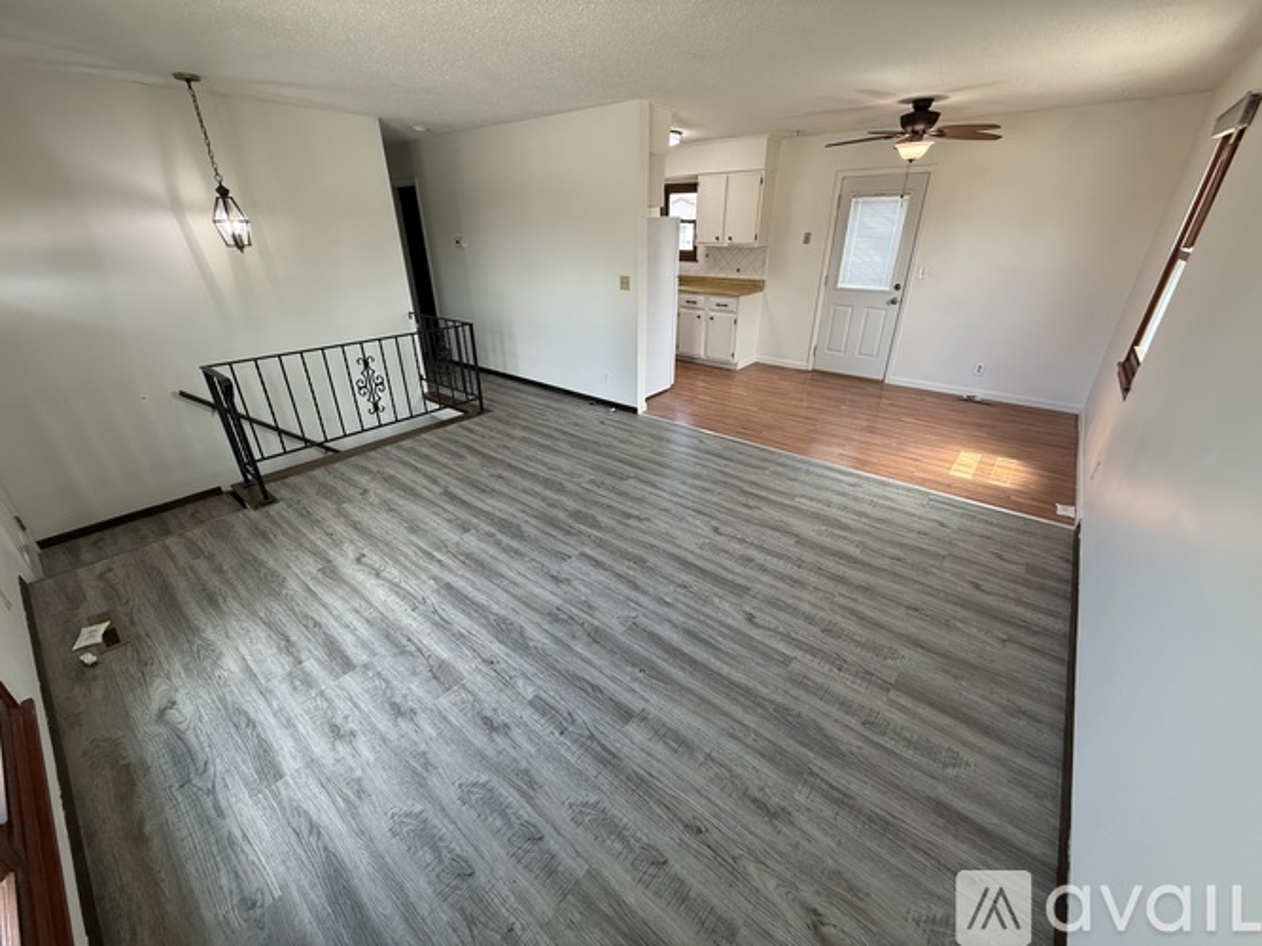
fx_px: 510
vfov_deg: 85.7
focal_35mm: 14
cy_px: 473
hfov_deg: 102.1
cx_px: 631
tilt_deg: -26.3
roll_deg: +0.8
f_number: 2.2
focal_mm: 2.22
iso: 160
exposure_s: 1/120
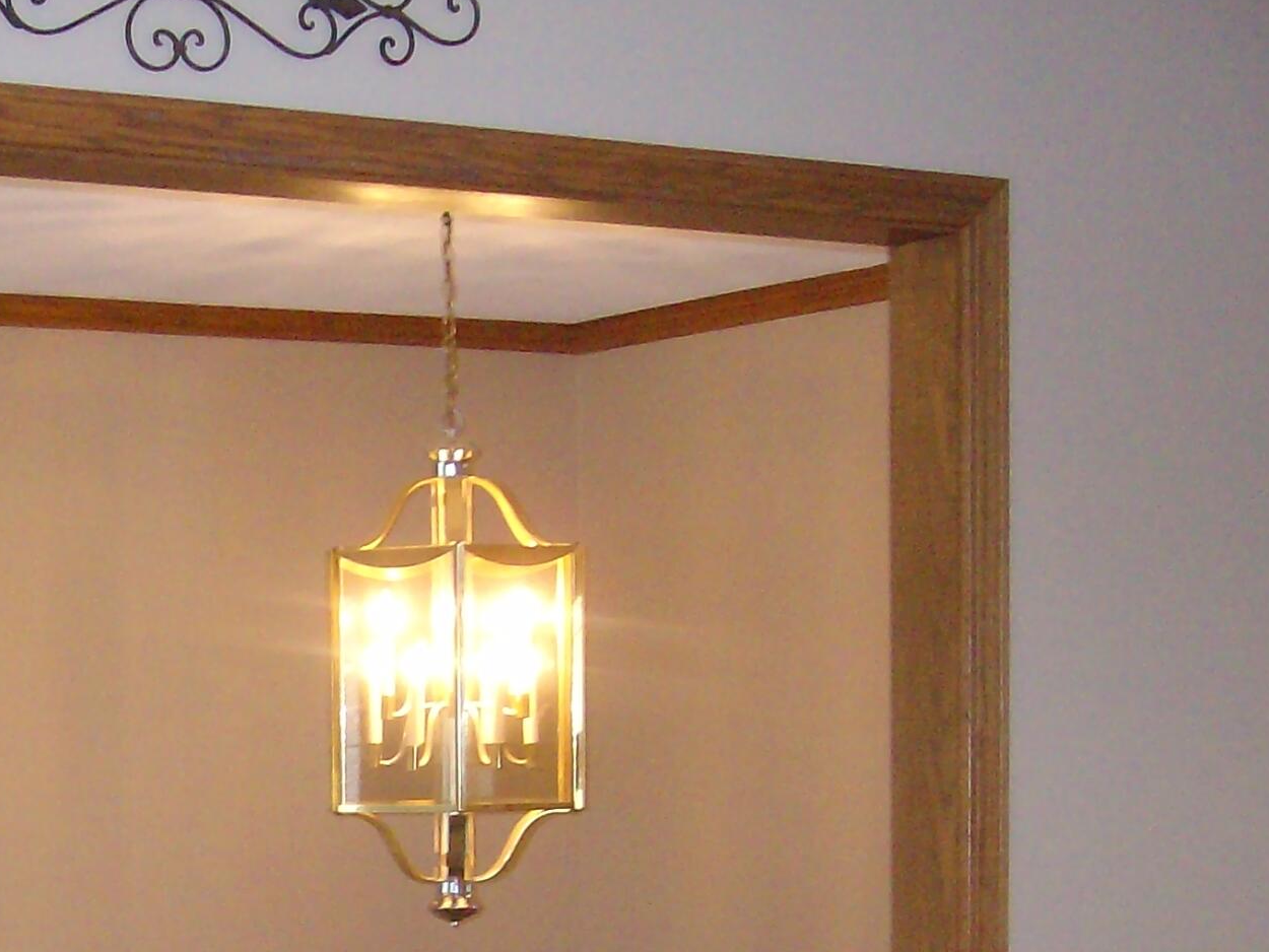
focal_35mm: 84
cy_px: 1087
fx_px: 3080
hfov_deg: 22.5
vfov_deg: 16.9
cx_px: 35
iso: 320
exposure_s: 1/40
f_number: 2.8
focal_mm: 5.8
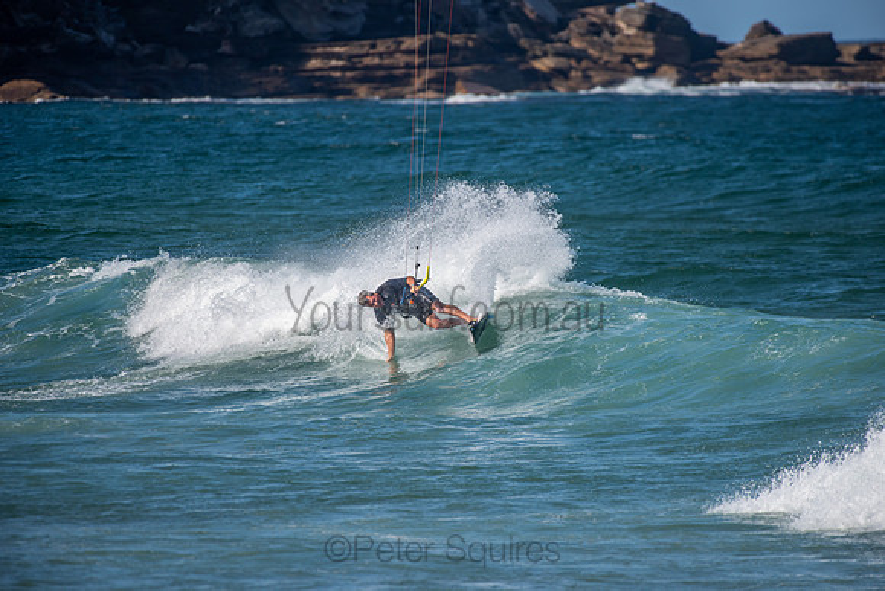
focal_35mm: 500
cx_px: 442
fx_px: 12294
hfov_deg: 4.1
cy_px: 296
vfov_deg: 2.8
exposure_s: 1/1600
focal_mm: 500
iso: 160
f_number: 5.6
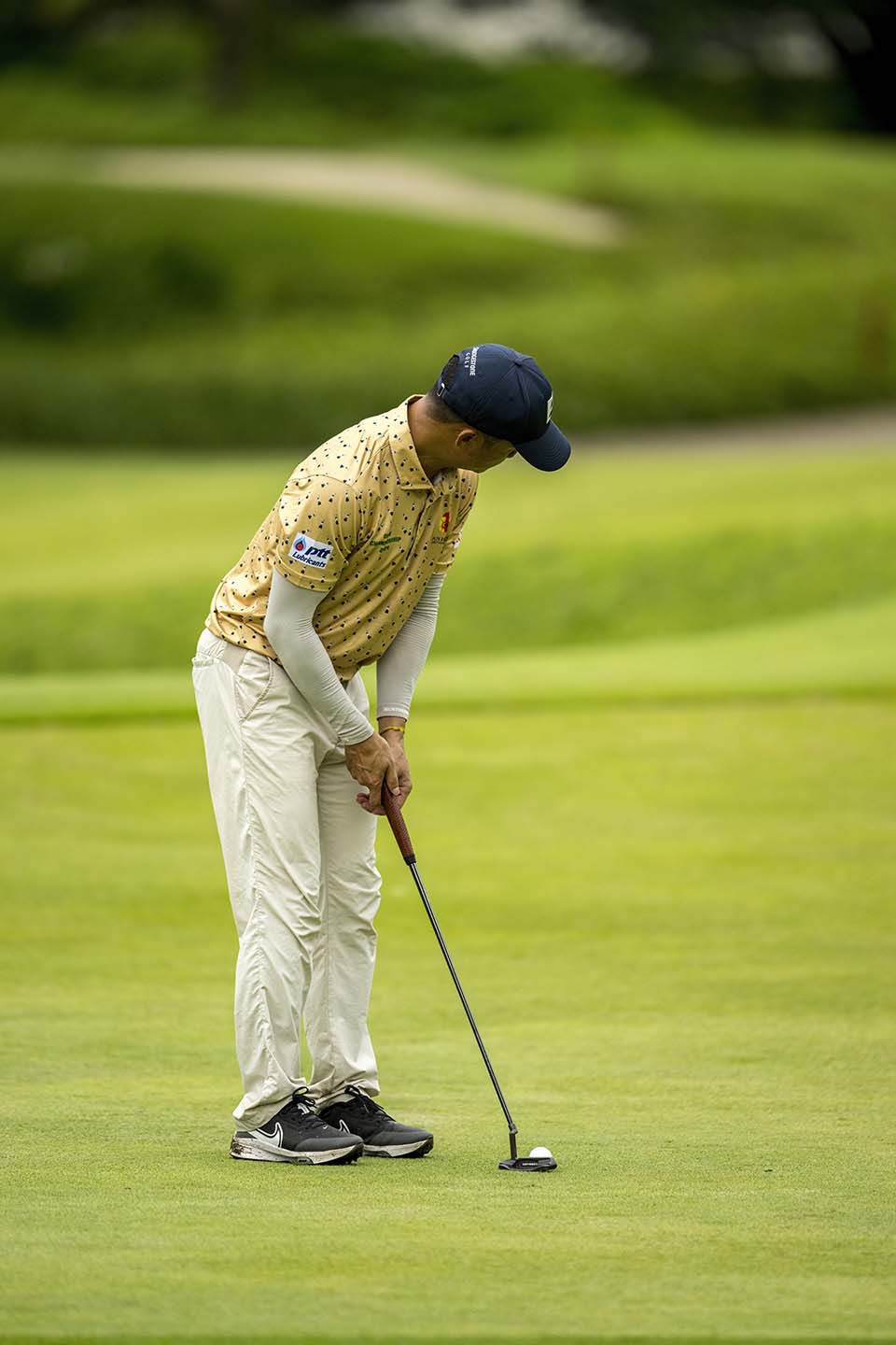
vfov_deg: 5.2
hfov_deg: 3.4
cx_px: 448
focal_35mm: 400
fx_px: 14932
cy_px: 672
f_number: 3.5
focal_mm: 400
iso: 800
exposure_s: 1/5000
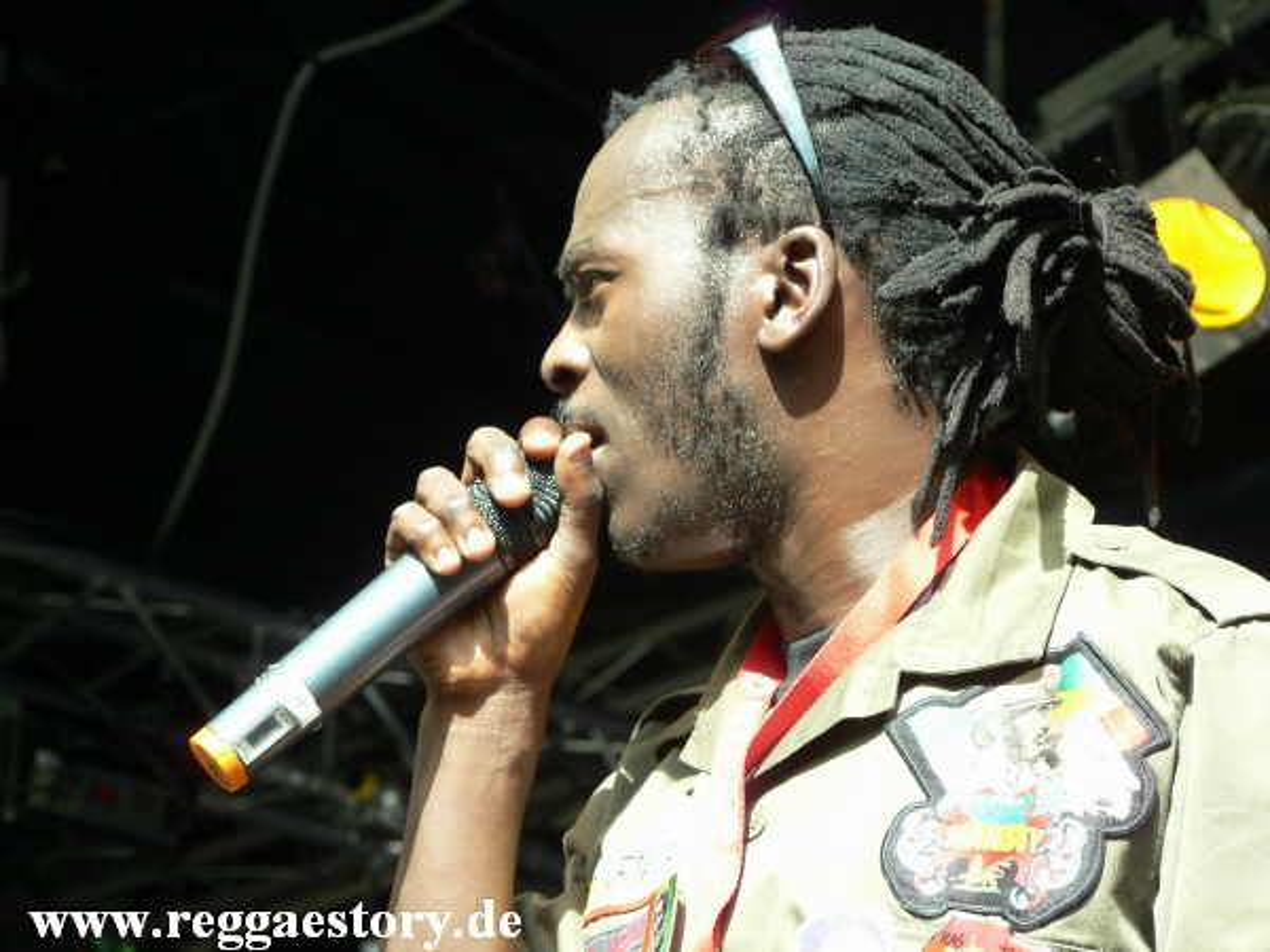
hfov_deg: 11.6
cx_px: 635
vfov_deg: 8.7
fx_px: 6237
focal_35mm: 170
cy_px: 476
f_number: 3.3
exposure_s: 1/80
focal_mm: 29.1
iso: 64
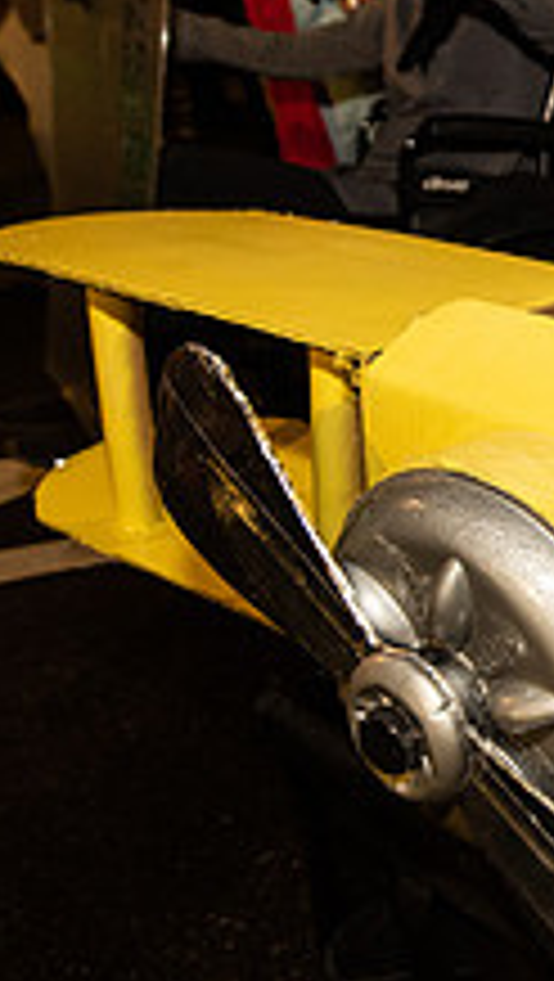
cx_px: 788
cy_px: 380
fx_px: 1016
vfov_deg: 51.1
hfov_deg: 24.8
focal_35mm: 39
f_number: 3.5
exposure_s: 1/80
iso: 2000
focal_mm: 14
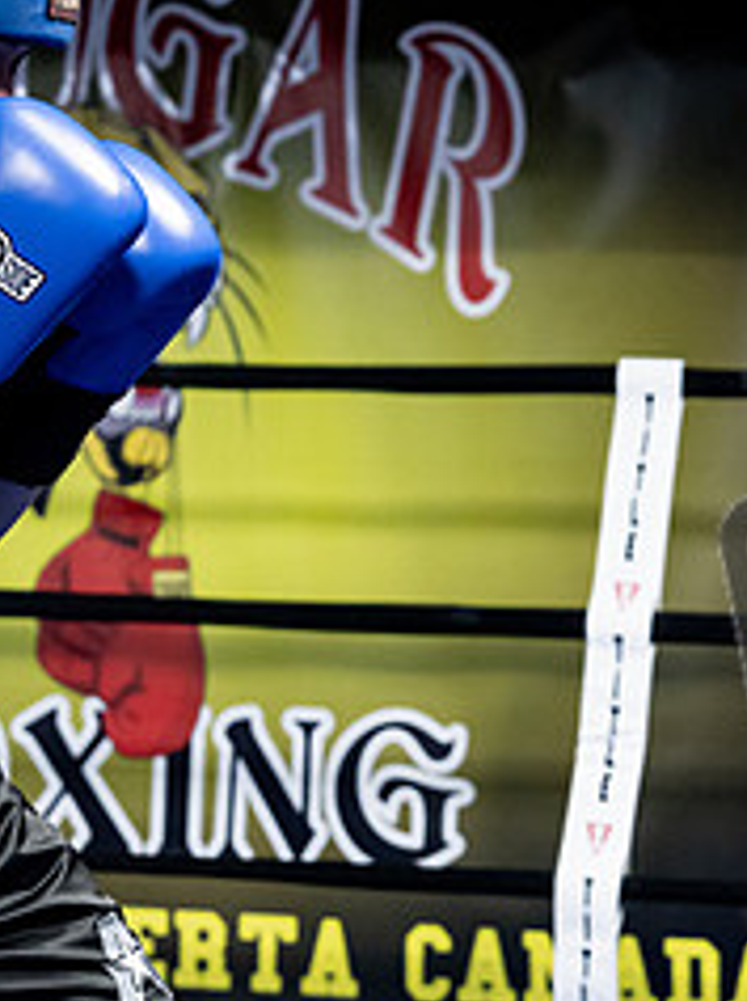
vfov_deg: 12.0
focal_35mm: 165
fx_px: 4760
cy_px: 568
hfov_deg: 8.9
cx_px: 730
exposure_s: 1/1000
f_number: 2.8
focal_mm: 70
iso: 6400
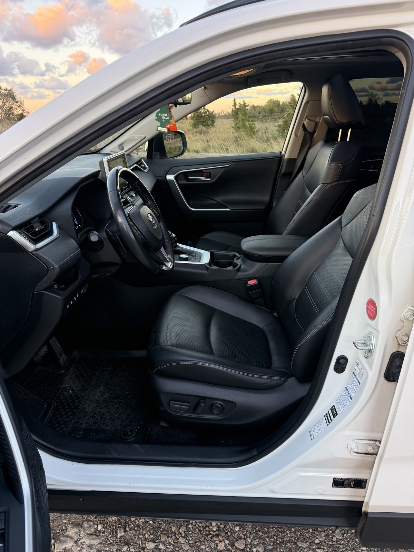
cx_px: 207
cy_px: 276
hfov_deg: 56.8
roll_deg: -0.5
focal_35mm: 24
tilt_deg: -21.8
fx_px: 383
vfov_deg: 71.6
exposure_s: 1/94
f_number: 1.78
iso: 200
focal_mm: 6.76
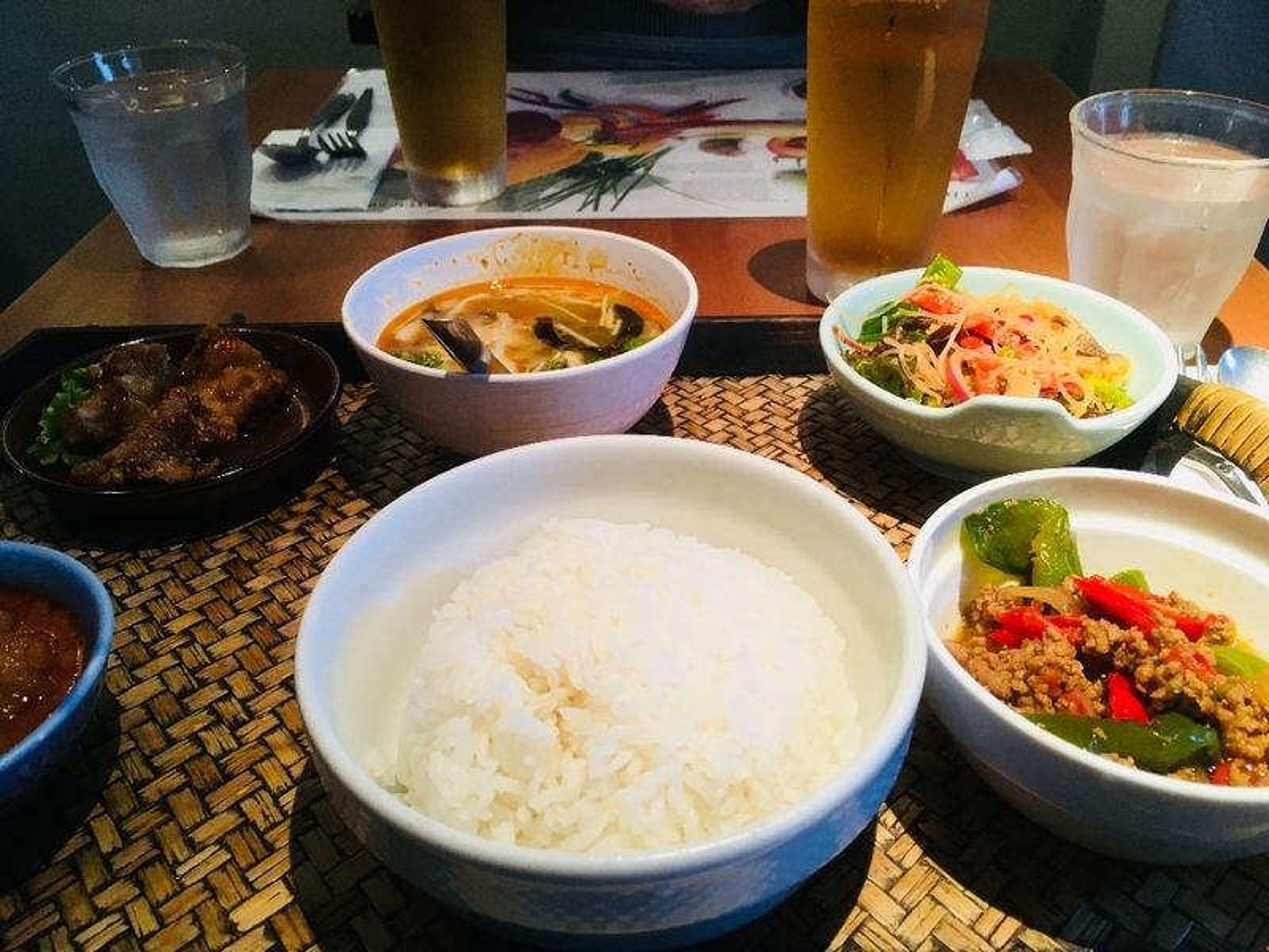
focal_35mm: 29
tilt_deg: -35.7
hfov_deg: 61.7
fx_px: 1063
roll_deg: +1.1
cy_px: 476
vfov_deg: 48.2
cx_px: 634
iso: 80
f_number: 2.2
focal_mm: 4.15
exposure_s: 1/30
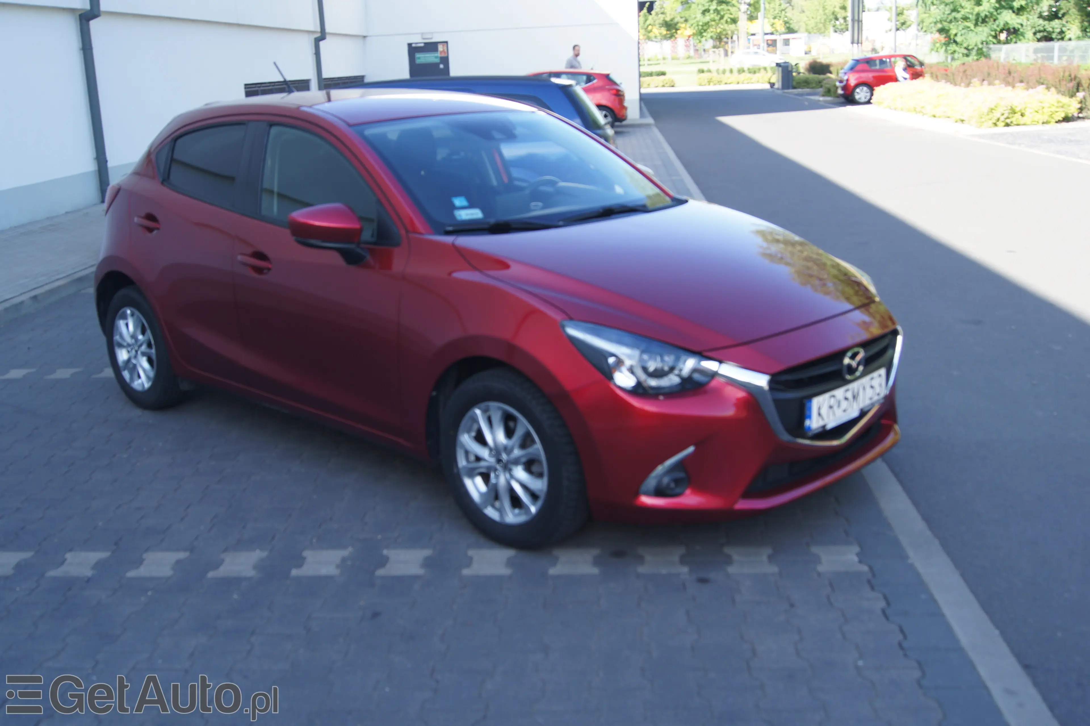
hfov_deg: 53.2
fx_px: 1089
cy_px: 363
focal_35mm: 36
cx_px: 545
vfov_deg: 36.8
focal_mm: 24
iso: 100
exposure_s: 1/80
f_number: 5.6
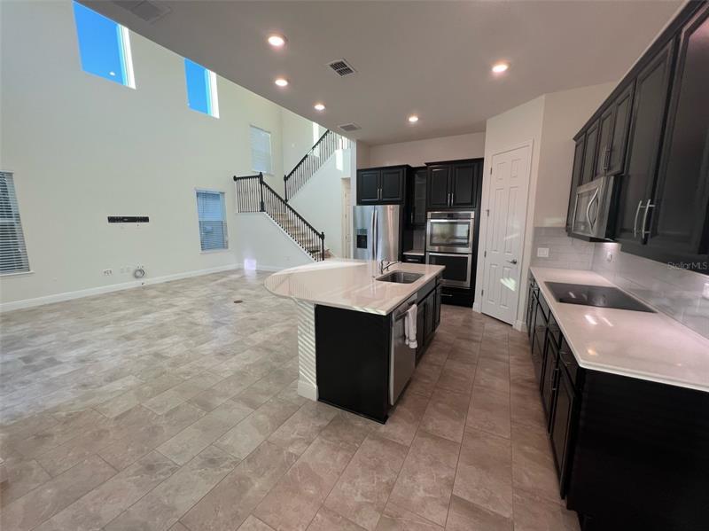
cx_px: 354
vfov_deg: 89.9
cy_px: 266
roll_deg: +1.0
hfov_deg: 106.2
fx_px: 266
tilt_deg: -9.4
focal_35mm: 13
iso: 64
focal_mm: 1.57
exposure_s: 1/120
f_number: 1.8
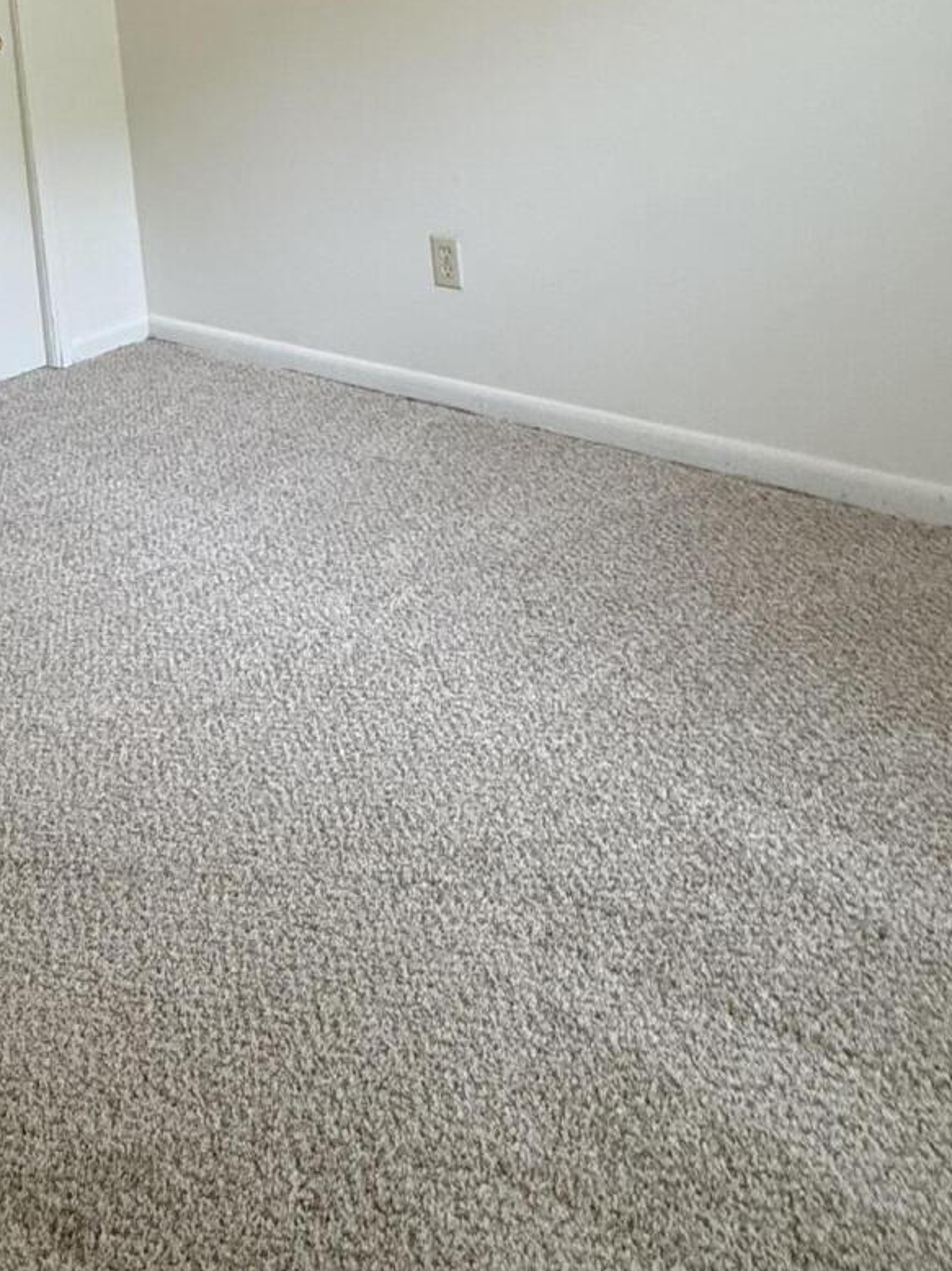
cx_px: 42
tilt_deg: -1.7
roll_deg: +6.3
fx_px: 1321
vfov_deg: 44.3
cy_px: 18
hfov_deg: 36.4
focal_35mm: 36
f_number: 2.2
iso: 320
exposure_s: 1/120
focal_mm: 2.22
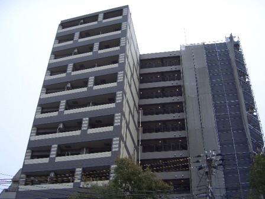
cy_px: 100
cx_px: 132
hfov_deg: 47.9
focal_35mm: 39
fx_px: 299
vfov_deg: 36.8
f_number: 2.8
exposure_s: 1/640
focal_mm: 8
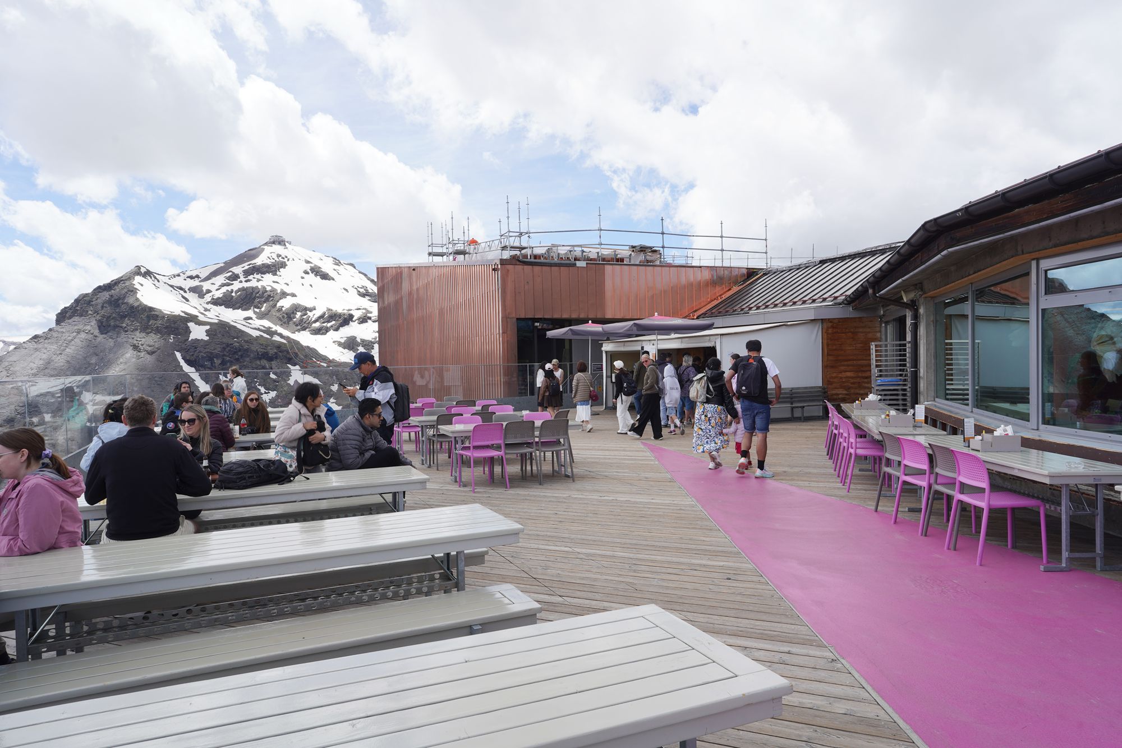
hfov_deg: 73.7
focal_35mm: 24
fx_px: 748
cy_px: 374
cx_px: 561
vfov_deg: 53.1
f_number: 13
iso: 100
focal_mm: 24
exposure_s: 1/100
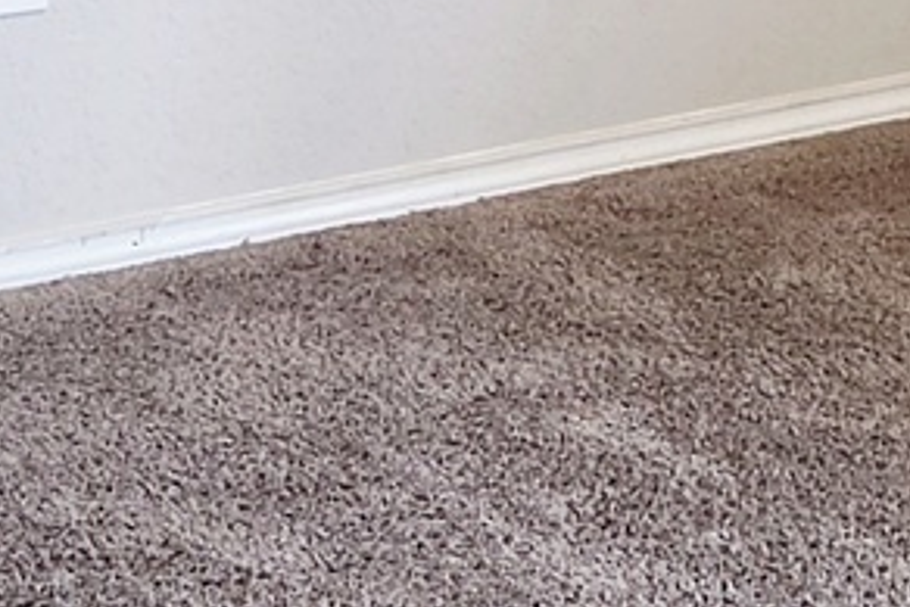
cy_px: -299
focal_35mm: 118
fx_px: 2984
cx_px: 715
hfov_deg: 17.2
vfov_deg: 11.2
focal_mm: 5.4
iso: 400
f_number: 1.8
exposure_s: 1/120
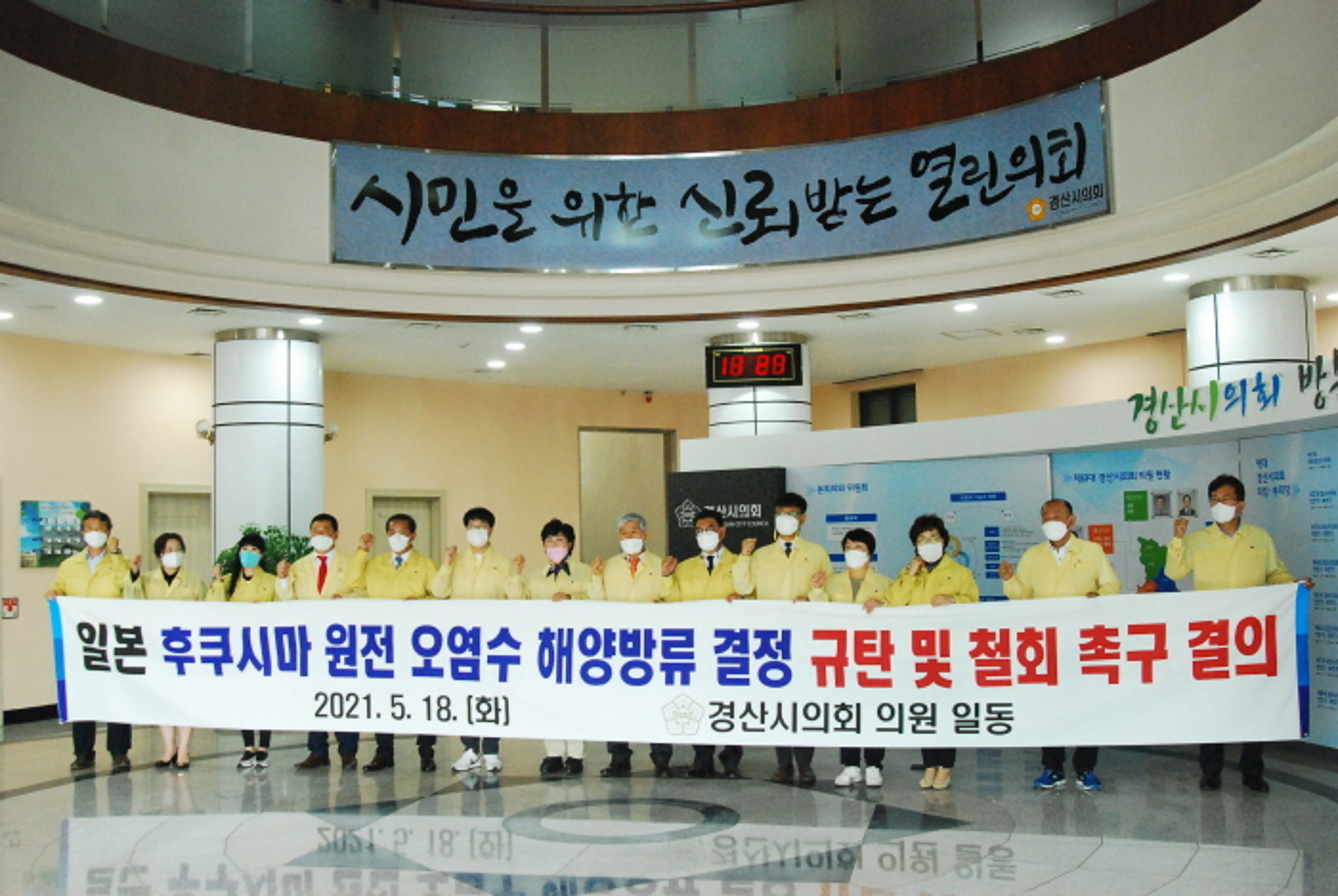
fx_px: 1340
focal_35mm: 36
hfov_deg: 53.1
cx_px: 669
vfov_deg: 37.0
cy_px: 448
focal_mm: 24
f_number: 7.1
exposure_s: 1/80
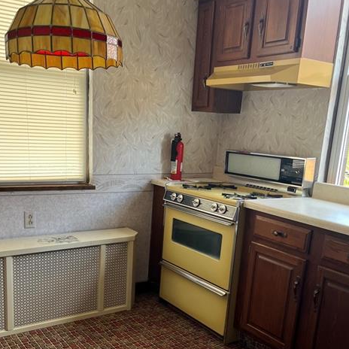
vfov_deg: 43.2
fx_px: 433
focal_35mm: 38
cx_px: 163
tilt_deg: -13.7
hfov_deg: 43.8
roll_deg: -2.5
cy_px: 235
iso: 125
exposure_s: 1/101
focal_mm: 5.1
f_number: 1.6
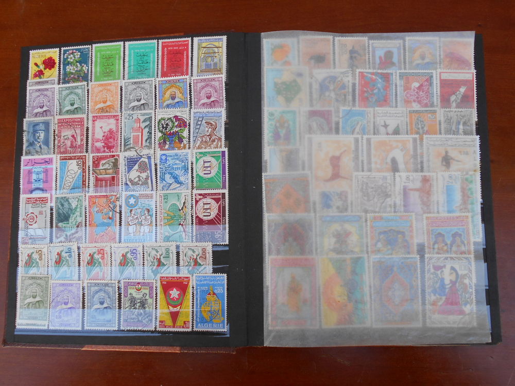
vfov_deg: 41.8
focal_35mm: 34
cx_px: 258
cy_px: 193
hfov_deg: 54.0
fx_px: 506
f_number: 3.6
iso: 80
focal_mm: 5.8
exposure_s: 1/60
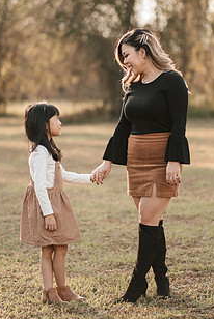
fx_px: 1103
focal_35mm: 124
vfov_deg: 16.5
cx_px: 109
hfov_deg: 11.1
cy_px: 97
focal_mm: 85
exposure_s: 1/400
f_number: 1.8
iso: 80
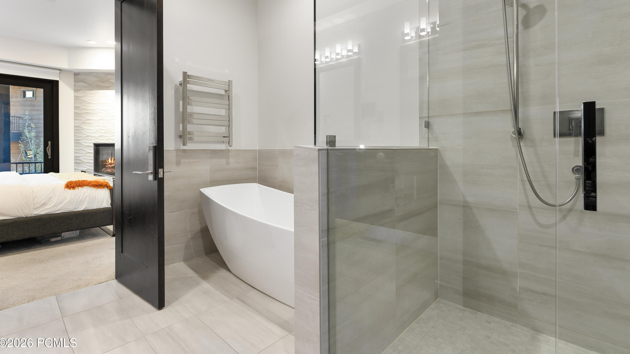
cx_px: 316
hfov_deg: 95.6
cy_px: 149
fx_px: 286
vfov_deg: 63.2
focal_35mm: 17
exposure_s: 1/2
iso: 40
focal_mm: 16.1
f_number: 8
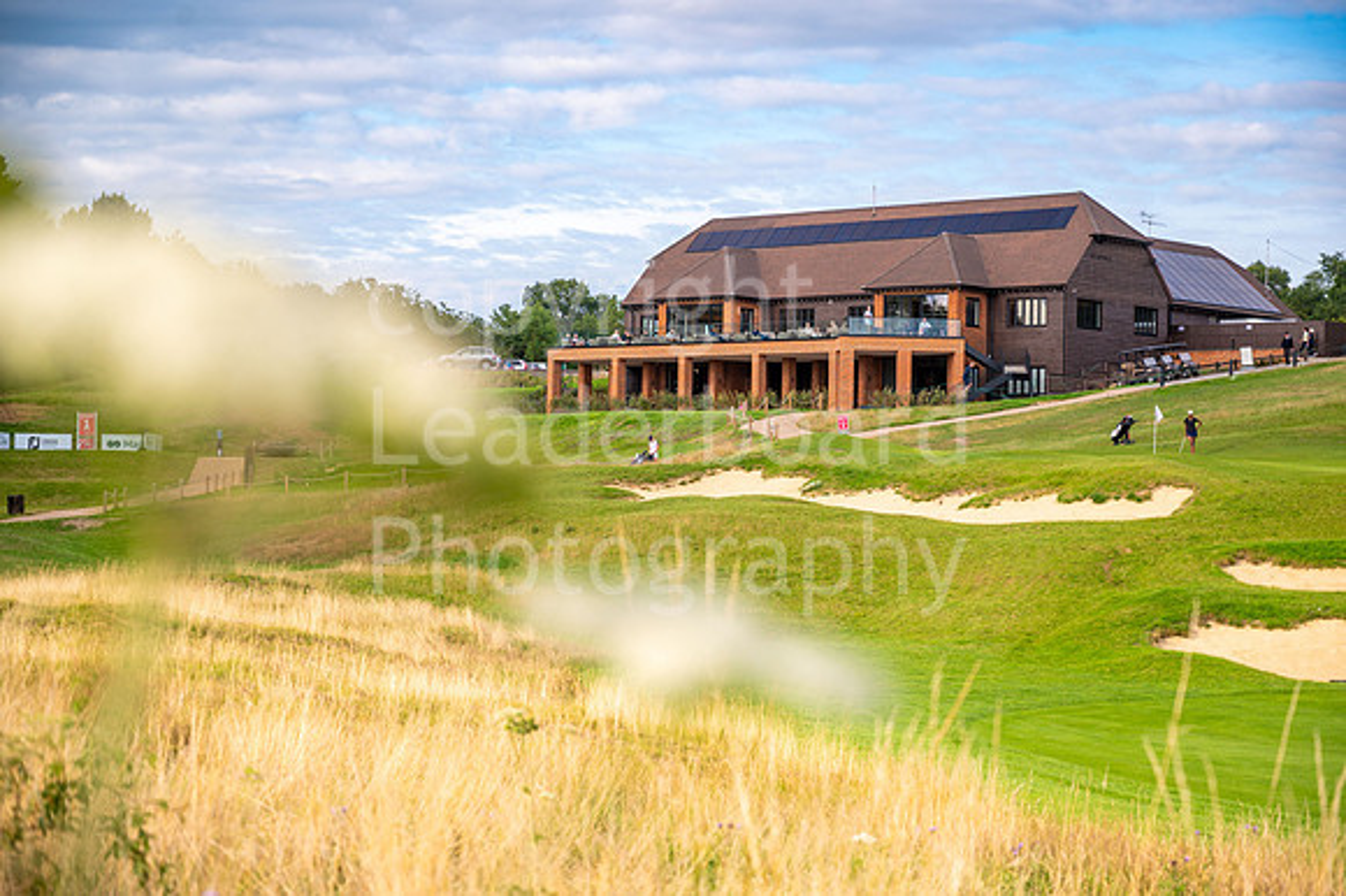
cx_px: 673
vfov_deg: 19.4
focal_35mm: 70
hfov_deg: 28.9
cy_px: 448
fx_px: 2616
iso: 200
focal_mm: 70
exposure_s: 1/640
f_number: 4.5
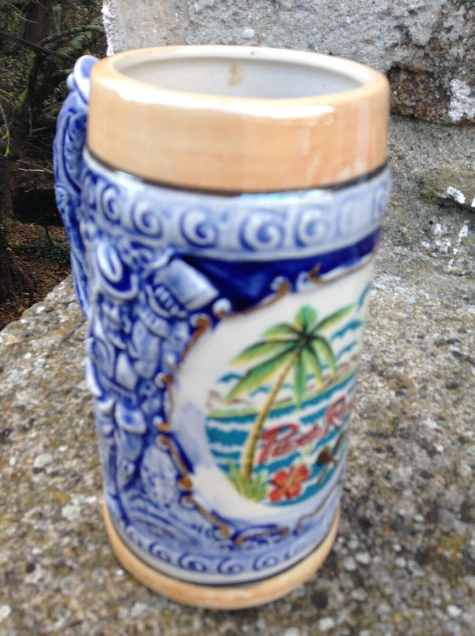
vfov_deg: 55.4
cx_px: 238
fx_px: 605
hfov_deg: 42.8
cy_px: 318
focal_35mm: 33
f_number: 2.4
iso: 32
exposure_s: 1/60
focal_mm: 3.3
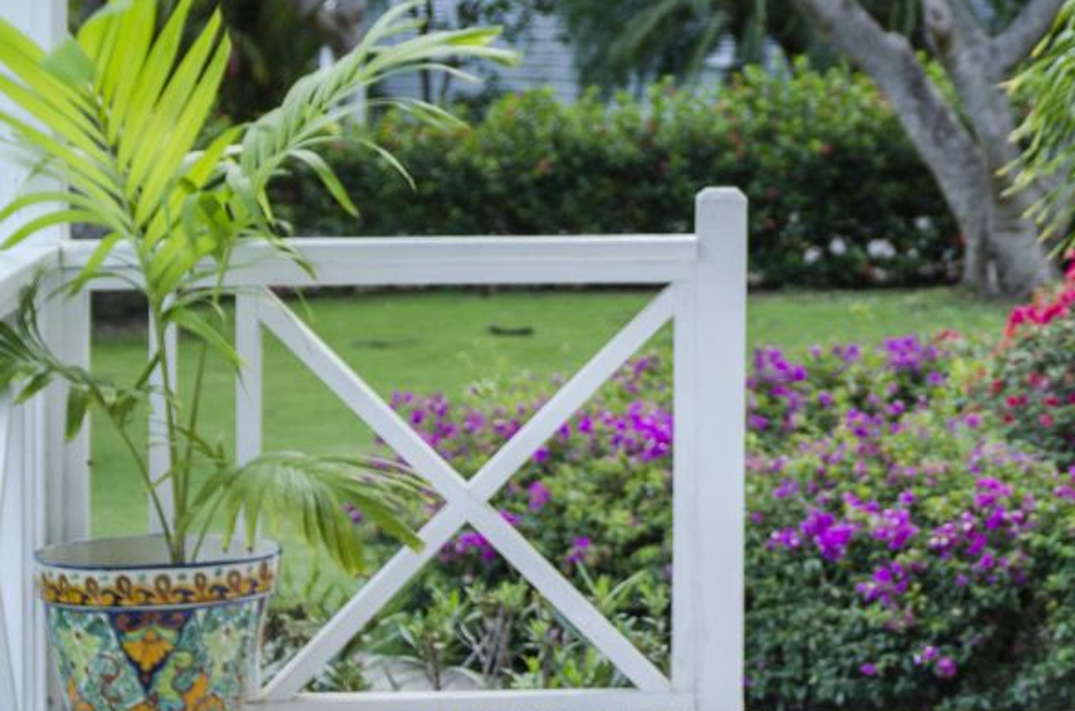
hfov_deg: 13.0
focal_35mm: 156
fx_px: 4647
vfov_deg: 8.7
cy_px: 61
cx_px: 1058
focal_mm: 38
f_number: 2.8
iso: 320
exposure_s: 1/50
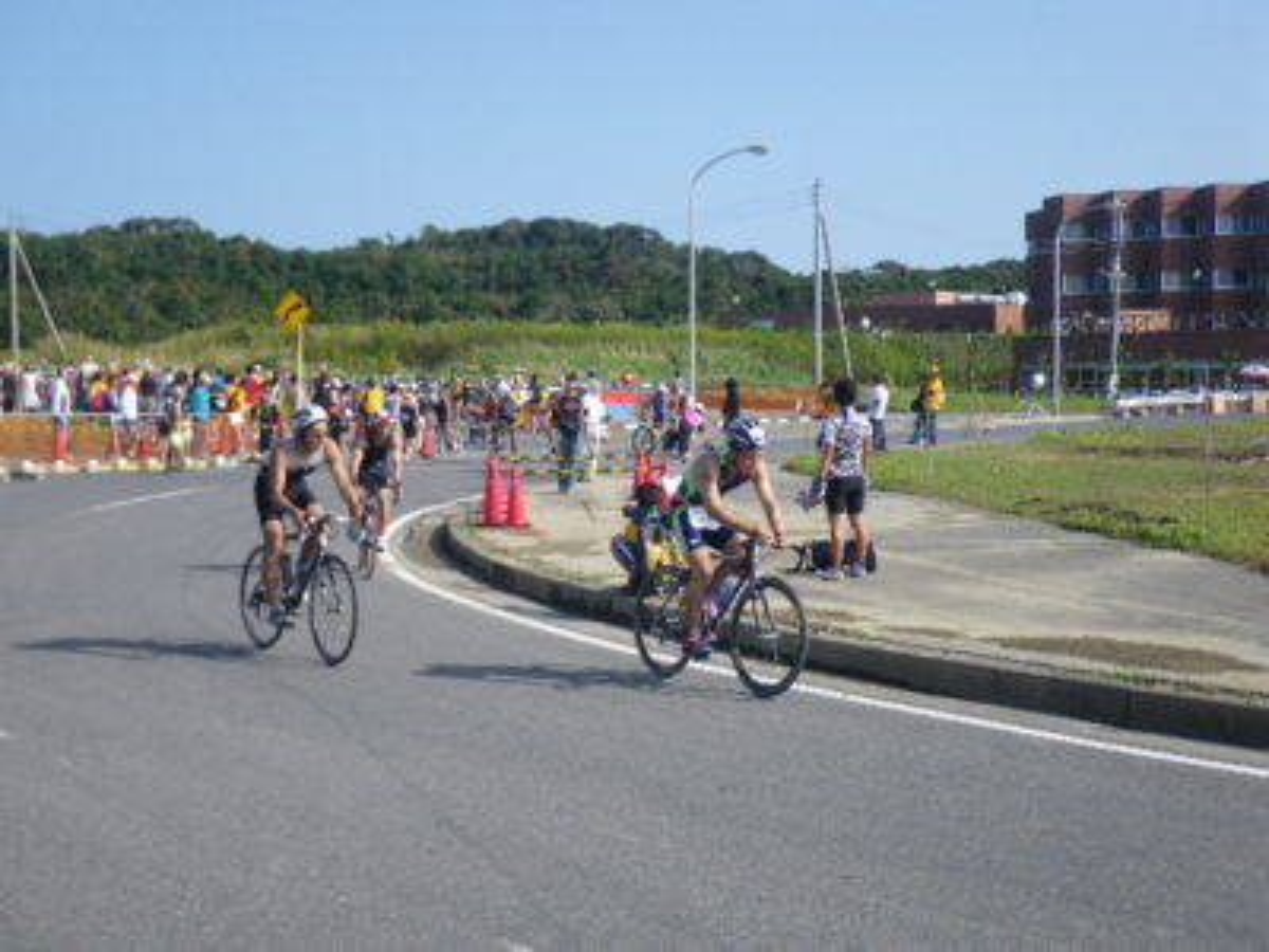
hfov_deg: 37.5
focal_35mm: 51
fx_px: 1870
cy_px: 476
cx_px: 634
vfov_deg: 28.6
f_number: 4.4
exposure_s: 1/400
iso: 64
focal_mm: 9.1
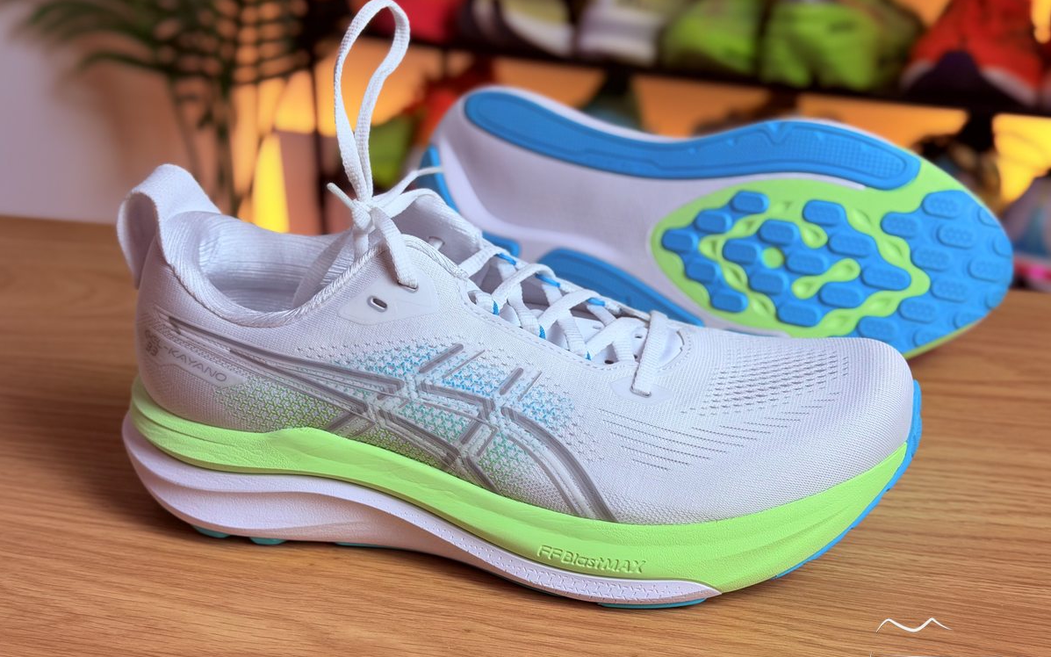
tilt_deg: -22.8
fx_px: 1461
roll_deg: +0.0
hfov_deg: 39.6
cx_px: 525
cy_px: 322
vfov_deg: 25.3
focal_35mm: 51
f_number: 1.78
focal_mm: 6.76
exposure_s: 1/100
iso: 100
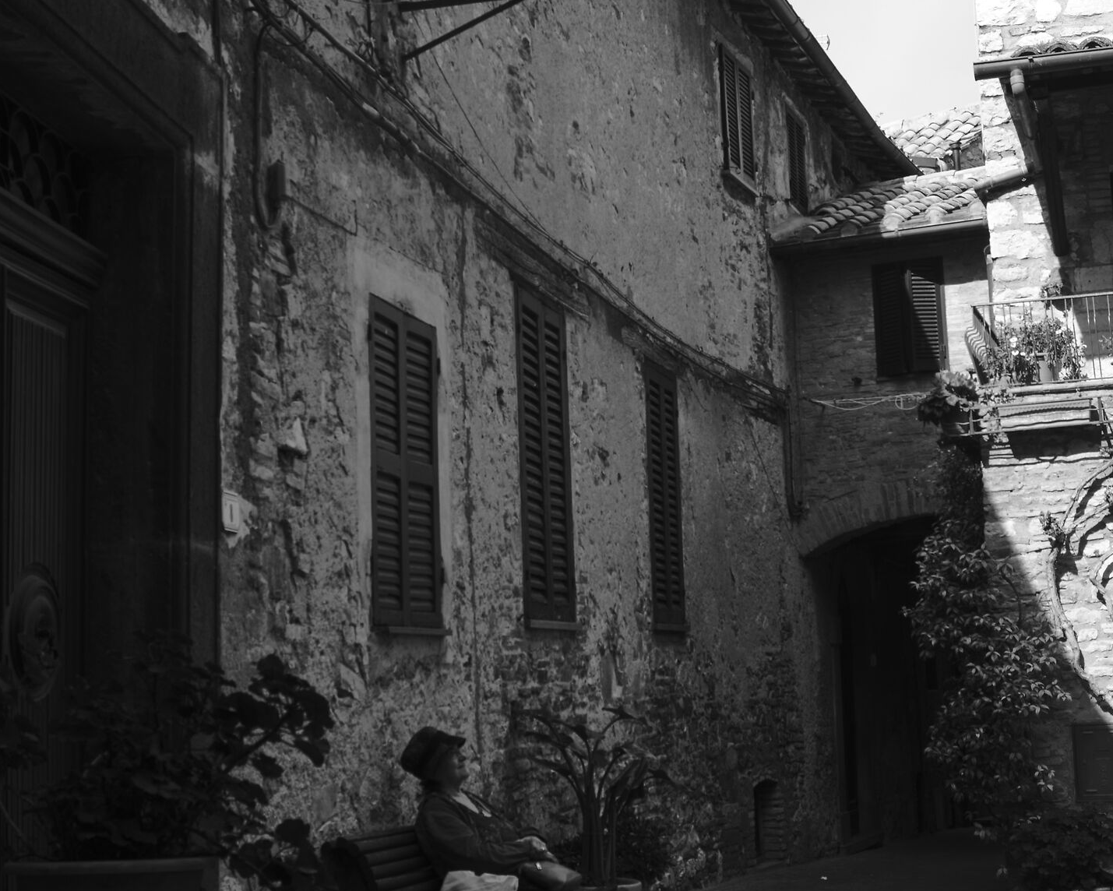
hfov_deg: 36.0
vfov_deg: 29.1
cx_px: 557
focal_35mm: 52
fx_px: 1713
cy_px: 410
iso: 160
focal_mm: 22.3
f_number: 8
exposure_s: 1/200
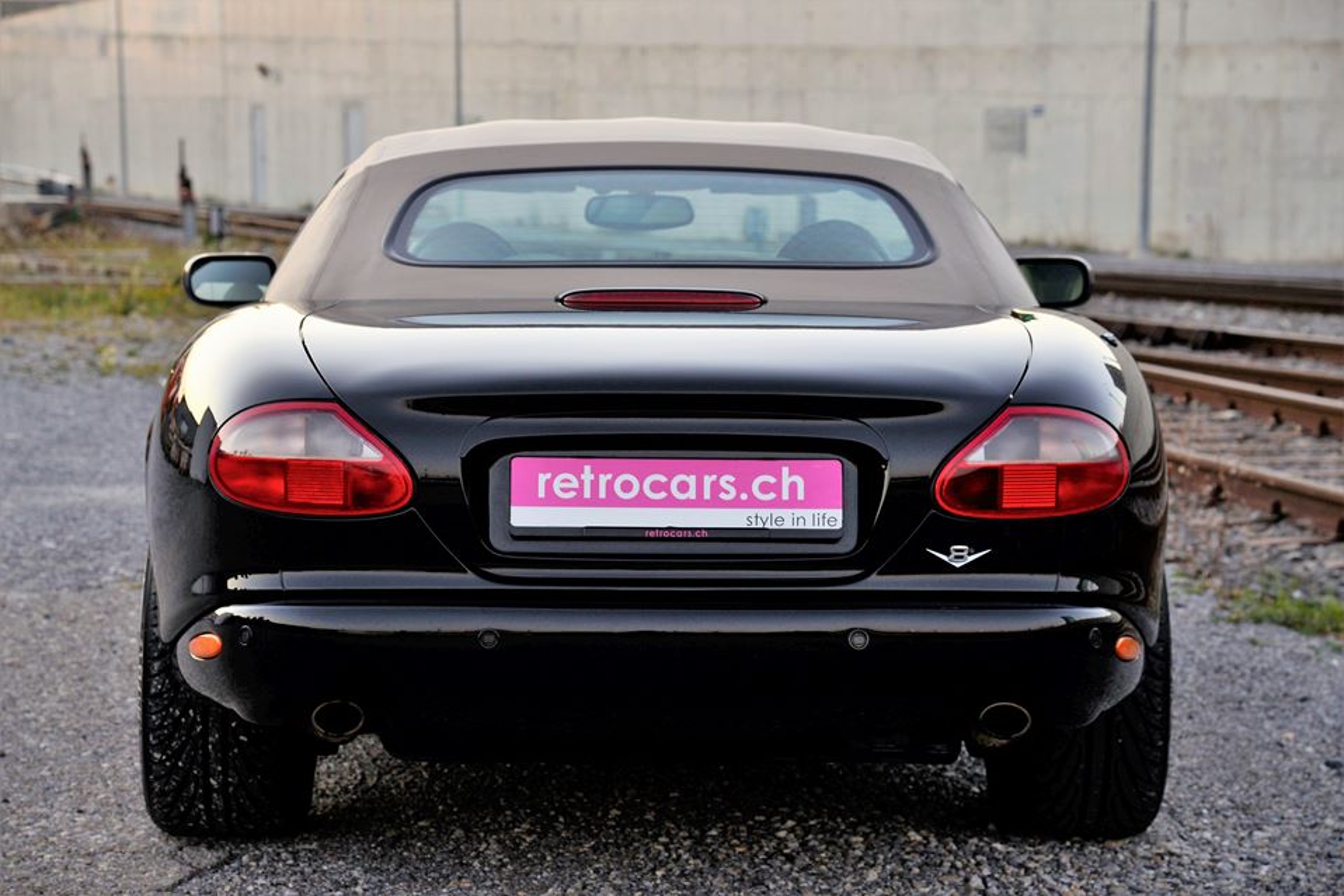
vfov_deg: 15.9
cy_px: 448
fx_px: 3211
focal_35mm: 86
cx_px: 672
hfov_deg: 23.6
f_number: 6.3
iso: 500
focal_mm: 86
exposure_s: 1/50
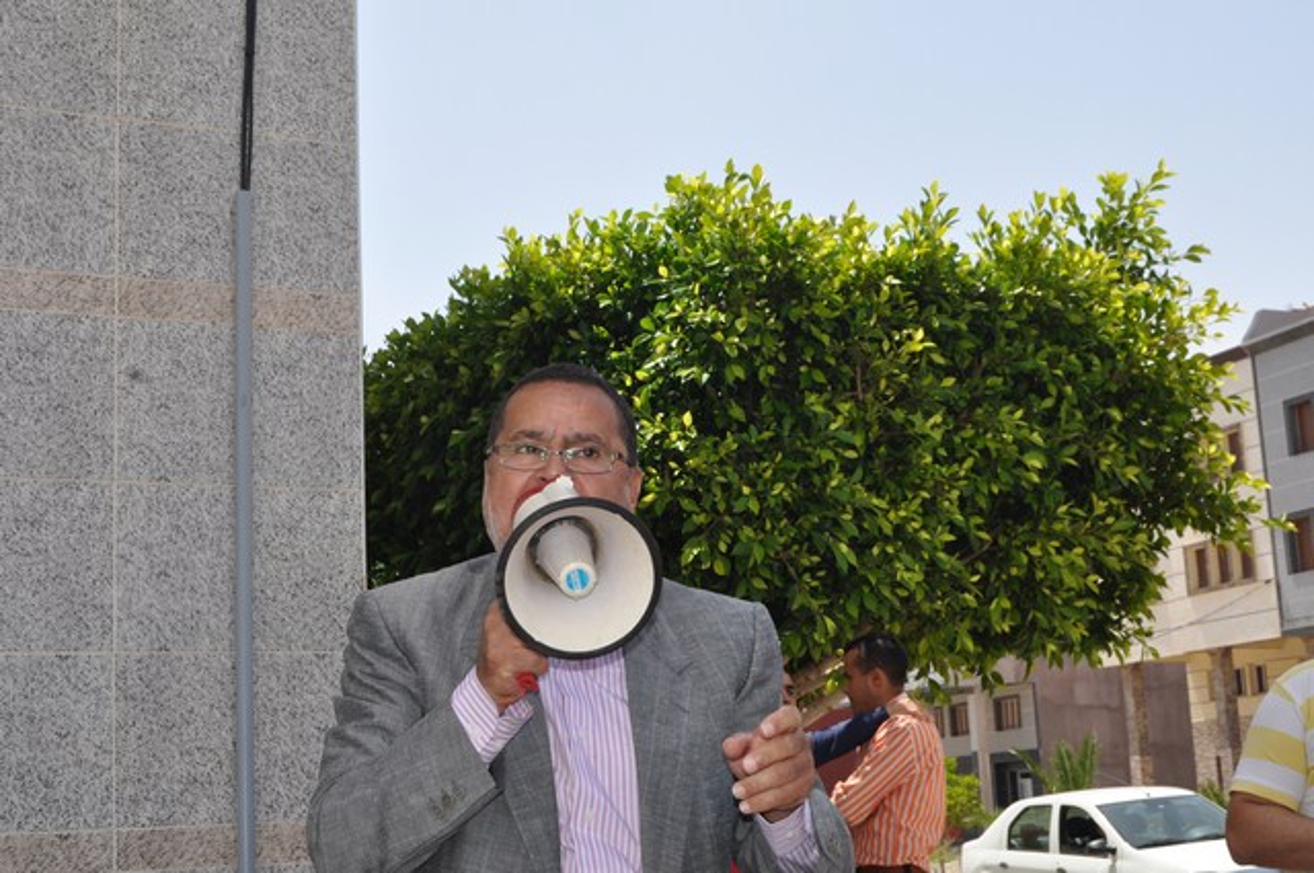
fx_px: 1914
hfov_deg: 37.9
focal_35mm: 52
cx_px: 657
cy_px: 436
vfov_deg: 25.7
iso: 200
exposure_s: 1/200
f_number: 11
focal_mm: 35
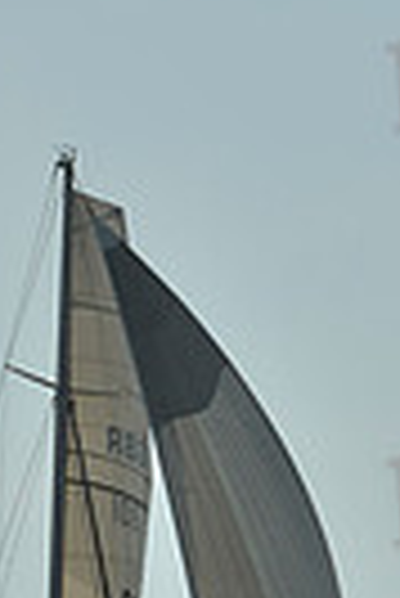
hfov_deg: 4.5
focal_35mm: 305
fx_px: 5070
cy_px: 728
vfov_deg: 6.7
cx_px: 155
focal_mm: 70
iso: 200
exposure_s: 1/2000
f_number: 9
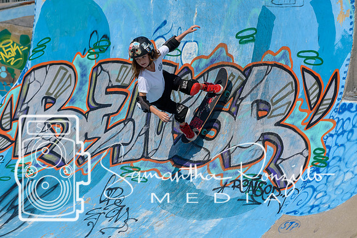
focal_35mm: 202
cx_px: 178
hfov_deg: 10.2
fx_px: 2009
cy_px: 119
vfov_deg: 6.8
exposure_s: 1/1000
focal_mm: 135
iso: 200
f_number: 8
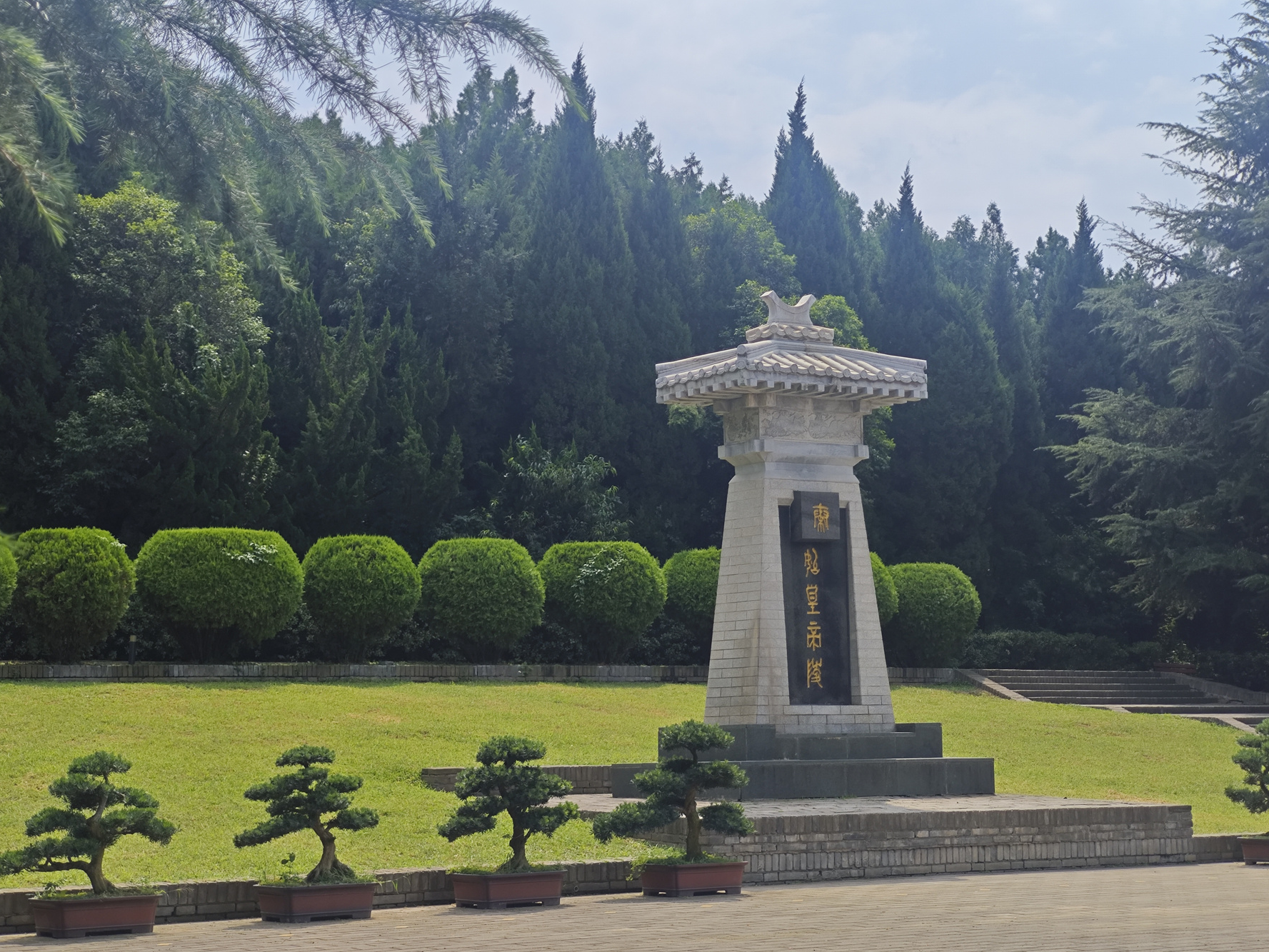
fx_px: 2456
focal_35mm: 67
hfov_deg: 29.0
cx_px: 658
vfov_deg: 21.9
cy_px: 501
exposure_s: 1/1244
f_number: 2
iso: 50
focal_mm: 9
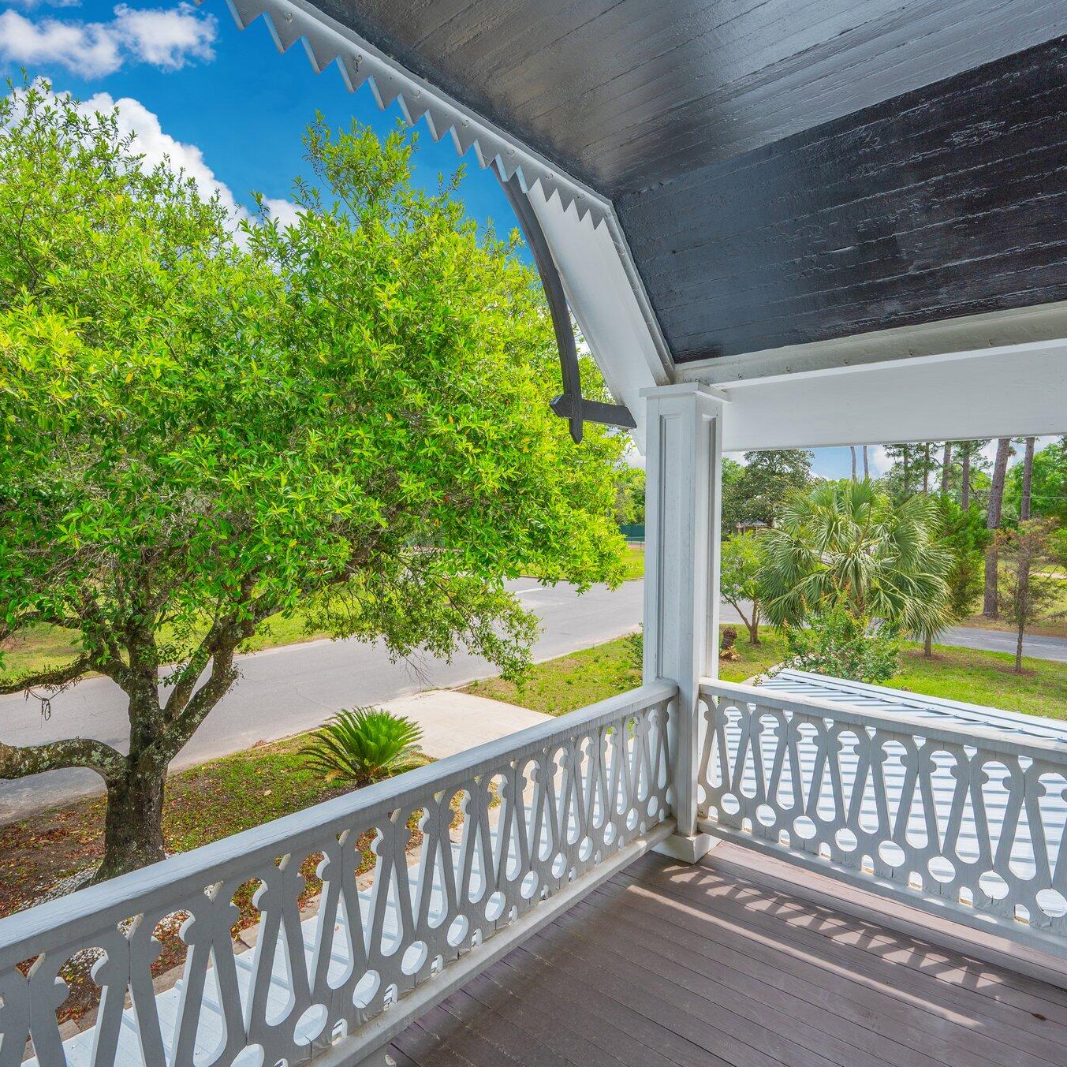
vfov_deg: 80.7
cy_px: 536
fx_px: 628
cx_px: 550
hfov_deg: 80.7
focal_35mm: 18
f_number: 9
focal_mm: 14
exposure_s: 1/200
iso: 100
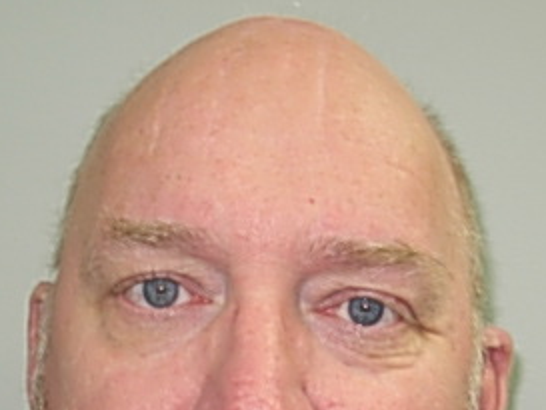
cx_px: 238
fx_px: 1404
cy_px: 396
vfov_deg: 16.3
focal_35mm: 89
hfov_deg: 22.0
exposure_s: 1/22.6
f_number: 2.9
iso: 79
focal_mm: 6.3
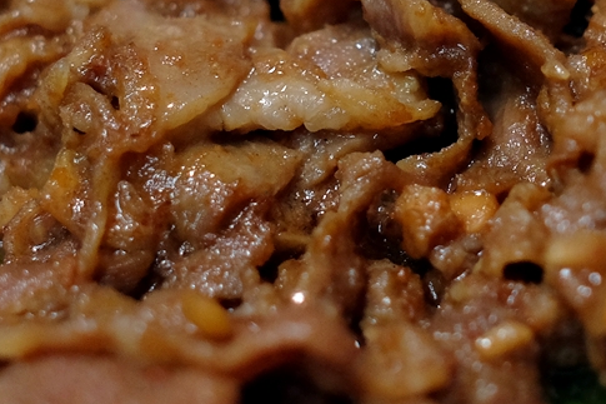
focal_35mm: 65
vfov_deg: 20.7
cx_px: 267
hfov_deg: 30.9
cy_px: 85
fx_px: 1094
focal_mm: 23
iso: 1250
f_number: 2
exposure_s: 1/350
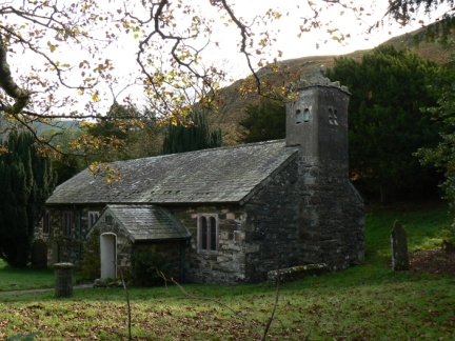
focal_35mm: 36
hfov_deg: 51.4
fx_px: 473
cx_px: 228
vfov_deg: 39.7
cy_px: 170
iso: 80
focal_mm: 6
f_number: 5.6
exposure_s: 1/100
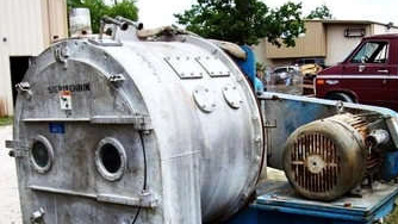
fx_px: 496
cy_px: 164
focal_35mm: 47
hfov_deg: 43.7
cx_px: 191
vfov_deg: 25.2
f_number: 4.8
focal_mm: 6
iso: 80
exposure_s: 1/290
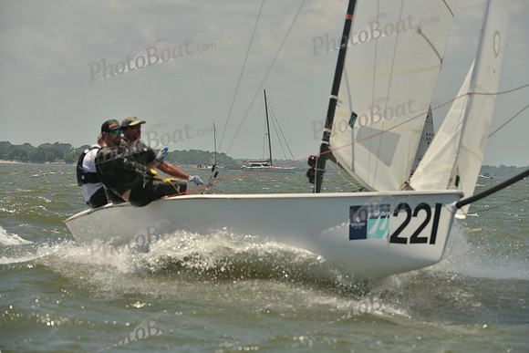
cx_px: 264
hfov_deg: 10.3
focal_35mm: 200
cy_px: 176
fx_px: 2939
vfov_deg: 6.9
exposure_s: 1/1250
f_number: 9
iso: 280
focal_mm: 200
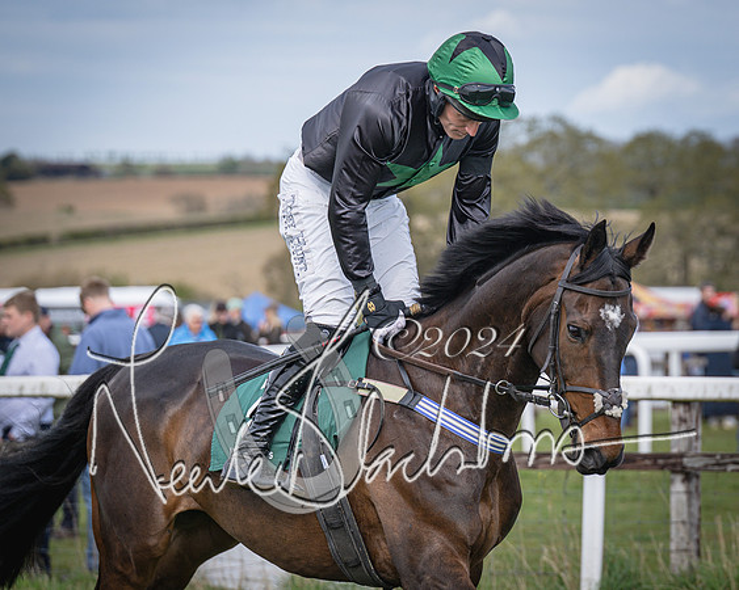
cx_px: 568
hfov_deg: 9.5
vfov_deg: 7.6
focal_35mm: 204
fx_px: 4450
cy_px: 316
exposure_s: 1/1000
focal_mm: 89
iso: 100
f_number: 2.8
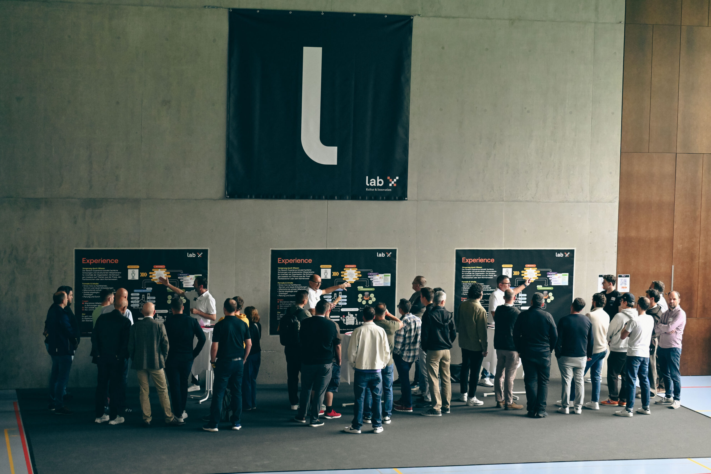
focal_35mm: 78
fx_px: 1540
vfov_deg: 17.5
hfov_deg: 26.0
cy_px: 237
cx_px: 356
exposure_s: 1/80
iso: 3200
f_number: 4.5
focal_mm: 52
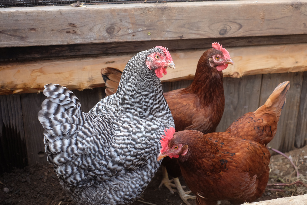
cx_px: 154
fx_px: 452
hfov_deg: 37.5
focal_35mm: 53
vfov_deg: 25.5
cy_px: 102
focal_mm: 35
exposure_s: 1/140
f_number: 3.6
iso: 200
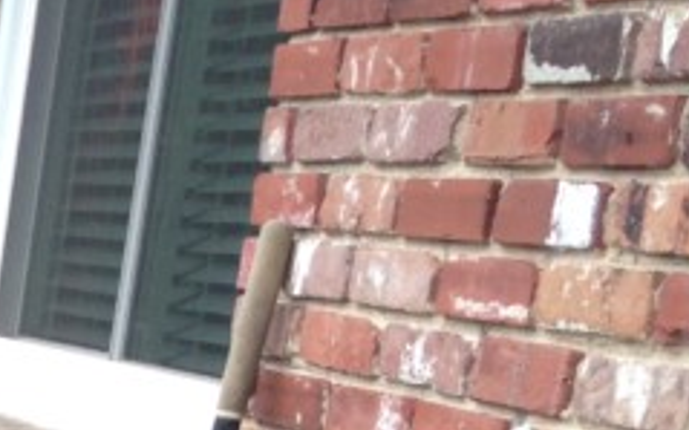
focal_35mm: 159
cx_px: -554
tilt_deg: -15.0
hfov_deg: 12.1
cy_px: 895
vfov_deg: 7.8
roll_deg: -5.0
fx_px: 2984
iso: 50
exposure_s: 1/204
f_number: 2.4
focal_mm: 4.28
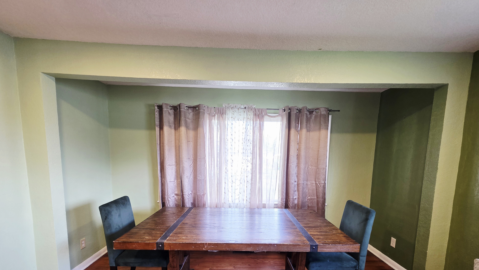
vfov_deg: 68.4
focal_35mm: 15
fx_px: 191
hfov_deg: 103.0
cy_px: 182
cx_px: 244
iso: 160
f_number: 1.9
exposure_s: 1/60.2
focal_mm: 2.2
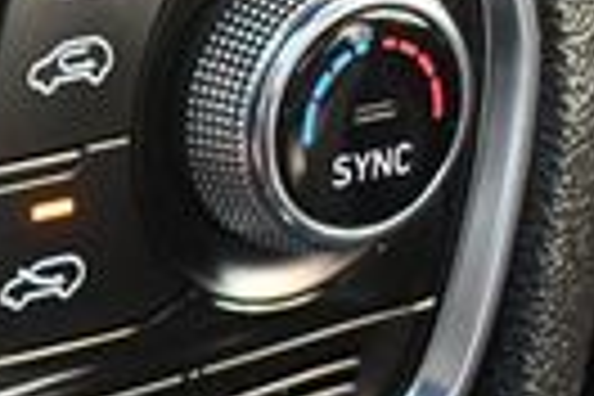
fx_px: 2887
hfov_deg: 10.3
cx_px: -792
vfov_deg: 7.8
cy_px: 387
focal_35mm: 175
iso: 3200
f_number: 4
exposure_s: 1/125
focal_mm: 24
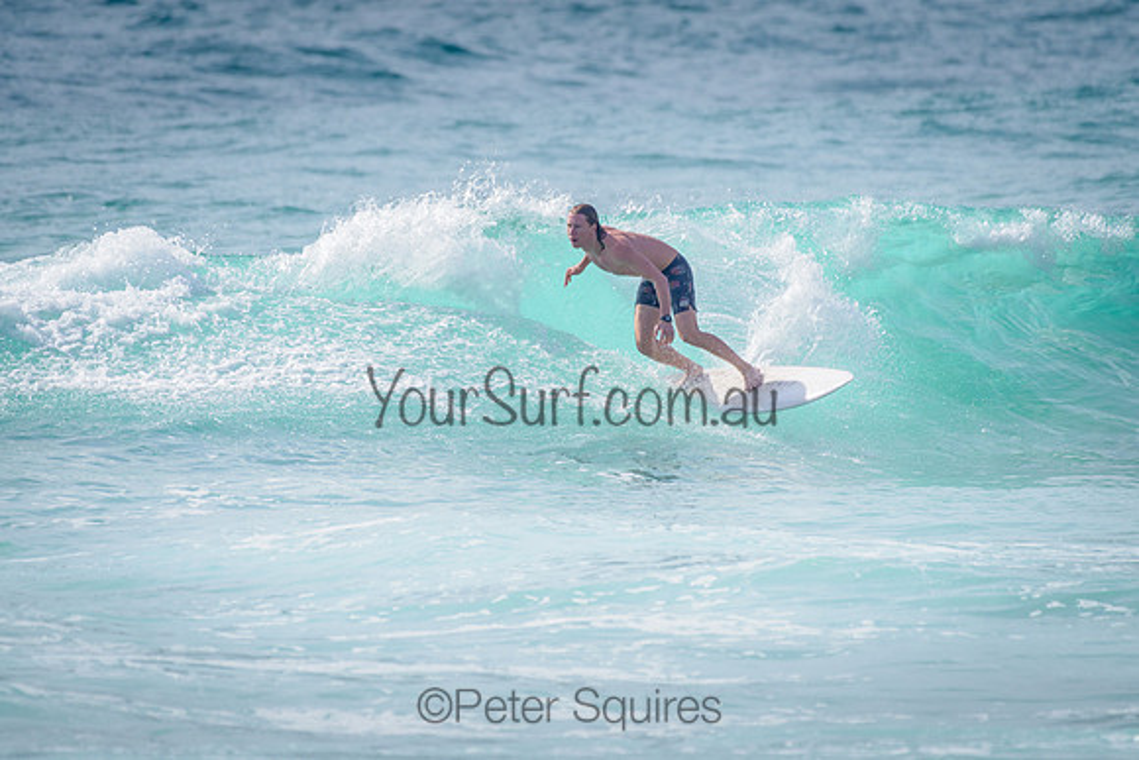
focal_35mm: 613
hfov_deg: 3.4
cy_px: 294
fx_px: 19398
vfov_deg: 2.2
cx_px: 524
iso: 125
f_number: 5.6
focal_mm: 500
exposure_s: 1/2000
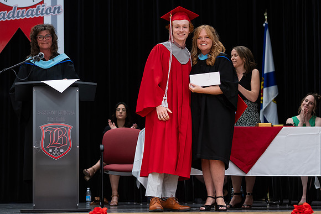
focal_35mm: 113
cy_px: 104
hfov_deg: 18.0
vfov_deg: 12.1
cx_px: 160
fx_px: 1012
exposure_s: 1/200
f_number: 2.8
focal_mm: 85
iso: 1000
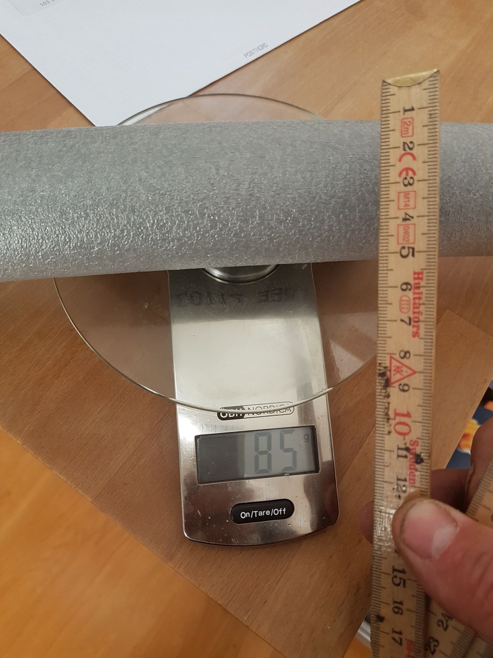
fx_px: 494
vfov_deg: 67.3
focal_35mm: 26
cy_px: 329
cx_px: 246
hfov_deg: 53.1
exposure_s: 1/100
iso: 64
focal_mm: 4.2
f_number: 1.7
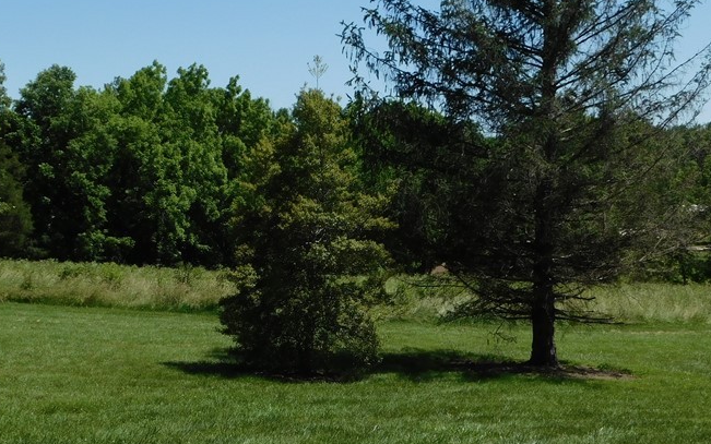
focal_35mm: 60
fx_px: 1163
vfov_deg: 21.6
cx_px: 211
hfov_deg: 33.6
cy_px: 247
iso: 125
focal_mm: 6.3
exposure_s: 1/1250
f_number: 3.5
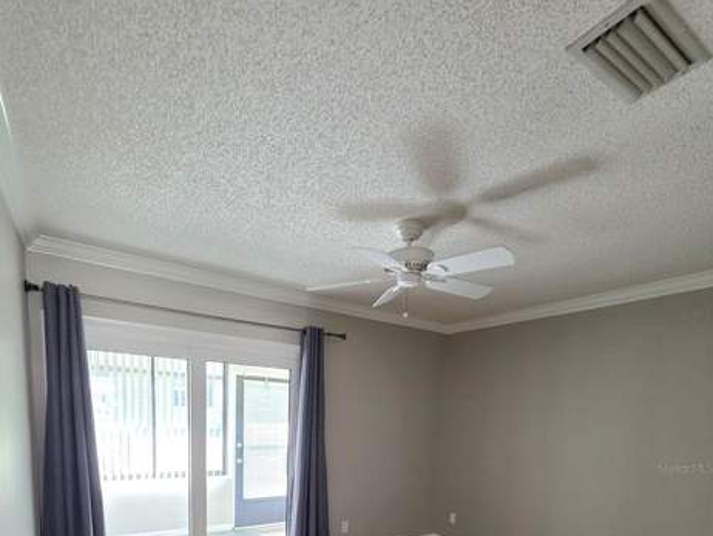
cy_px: 468
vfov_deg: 61.9
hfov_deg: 87.7
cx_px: 346
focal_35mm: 18
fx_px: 371
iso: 200
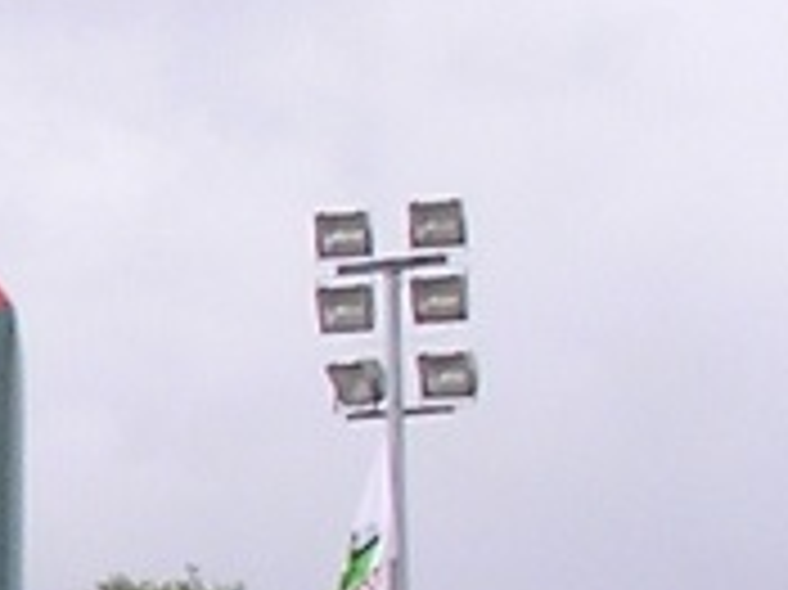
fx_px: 12625
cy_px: 1103
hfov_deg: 3.5
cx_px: -1738
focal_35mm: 555
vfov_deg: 2.7
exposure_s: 1/283
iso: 100
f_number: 4
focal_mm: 12.3
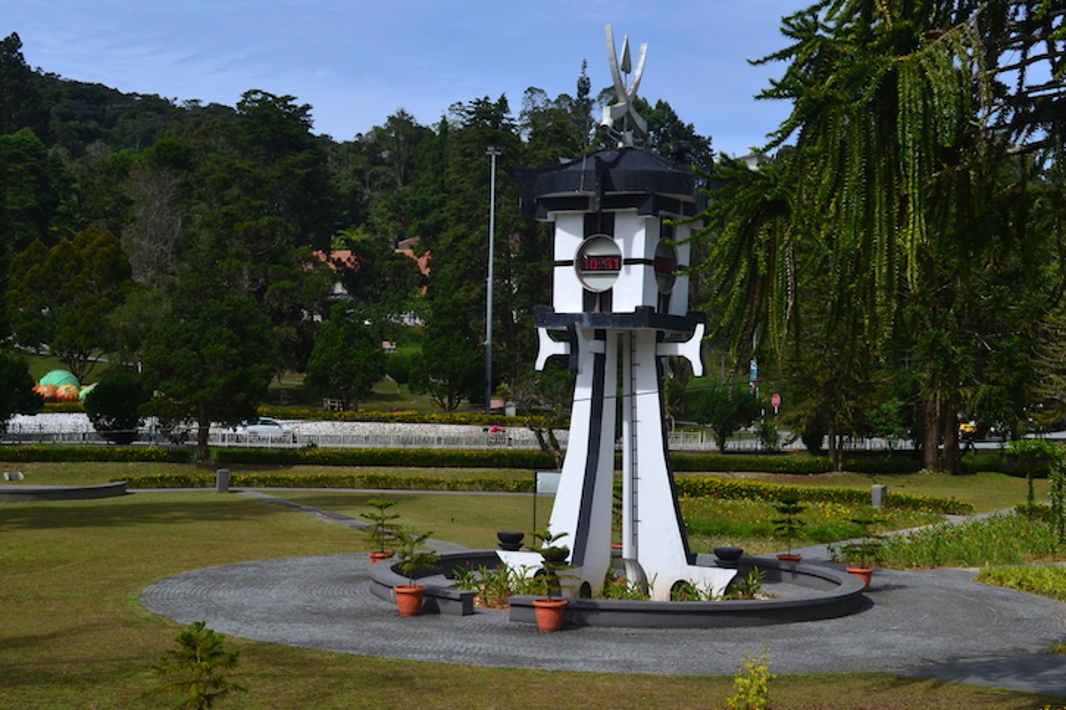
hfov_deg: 37.5
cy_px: 384
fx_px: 1569
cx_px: 541
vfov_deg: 25.5
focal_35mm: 53
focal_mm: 32
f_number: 11
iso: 320
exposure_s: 1/500
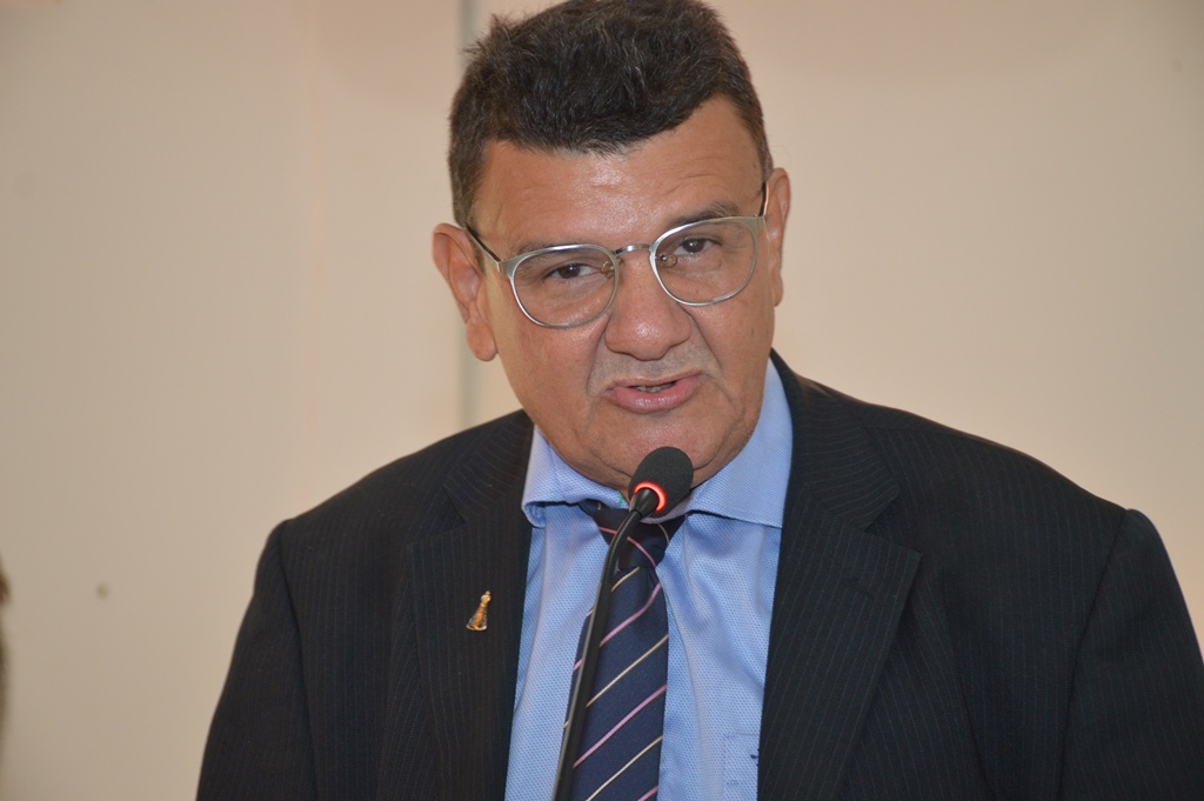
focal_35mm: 105
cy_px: 400
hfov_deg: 19.5
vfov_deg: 13.0
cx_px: 602
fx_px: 3509
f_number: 5
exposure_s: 1/60
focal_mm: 70
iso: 800
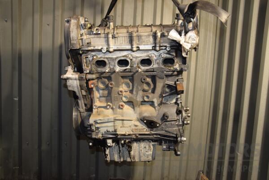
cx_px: 134
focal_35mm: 32
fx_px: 235
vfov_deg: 41.7
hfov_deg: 59.5
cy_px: 90
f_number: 5
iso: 800
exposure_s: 1/100
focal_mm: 21
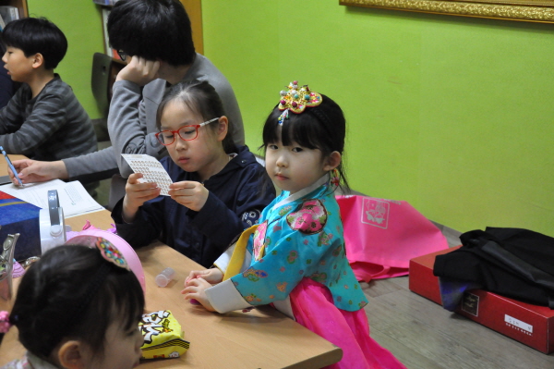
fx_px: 923
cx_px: 277
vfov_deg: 22.6
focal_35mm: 60
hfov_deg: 33.4
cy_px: 184
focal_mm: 40
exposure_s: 1/125
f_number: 4.5
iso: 2500
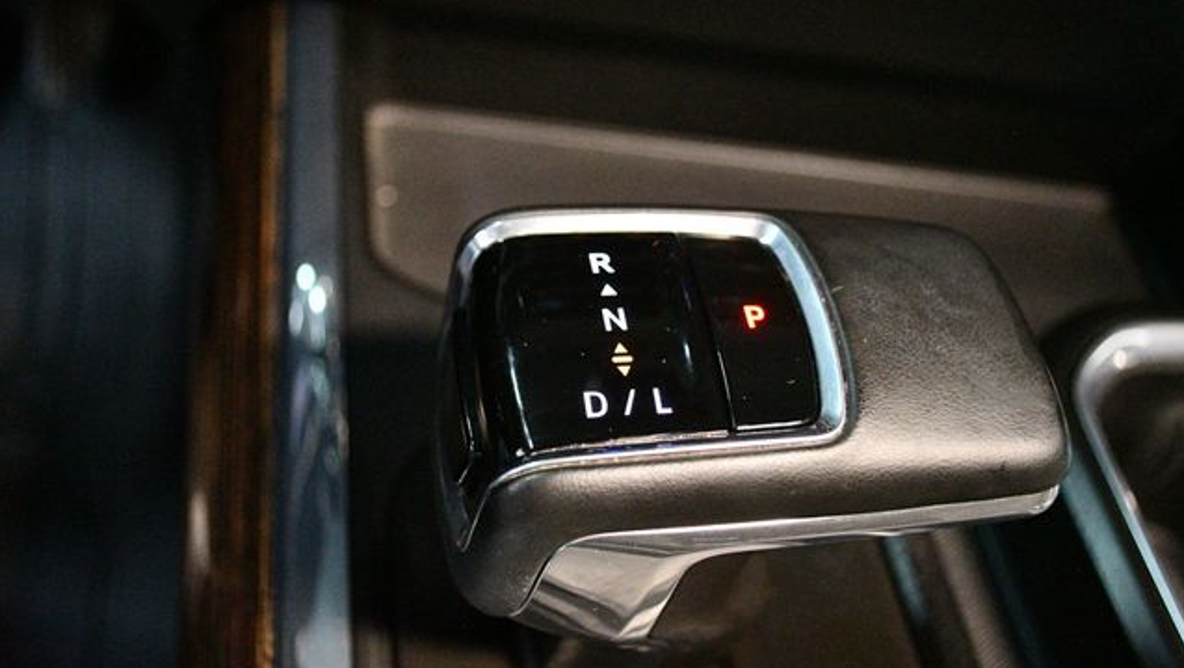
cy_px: 327
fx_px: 1288
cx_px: 593
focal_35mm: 41
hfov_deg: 49.4
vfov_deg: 29.0
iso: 11400
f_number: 4.2
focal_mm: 26
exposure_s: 1/60
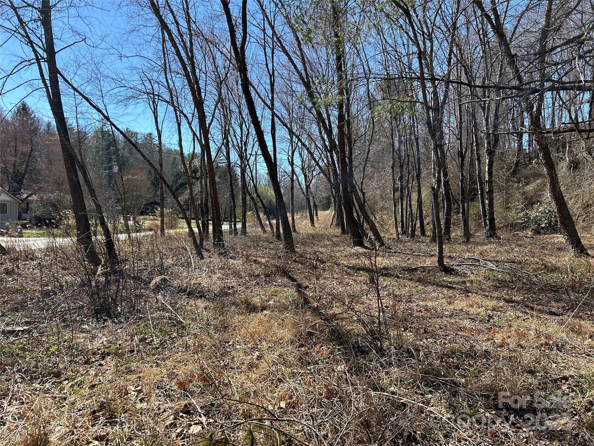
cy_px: 223
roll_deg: +0.4
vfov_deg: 53.1
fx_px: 446
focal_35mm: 26
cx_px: 297
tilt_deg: +0.4
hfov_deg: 67.3
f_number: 1.5
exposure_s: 1/1724
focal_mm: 5.7
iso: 50
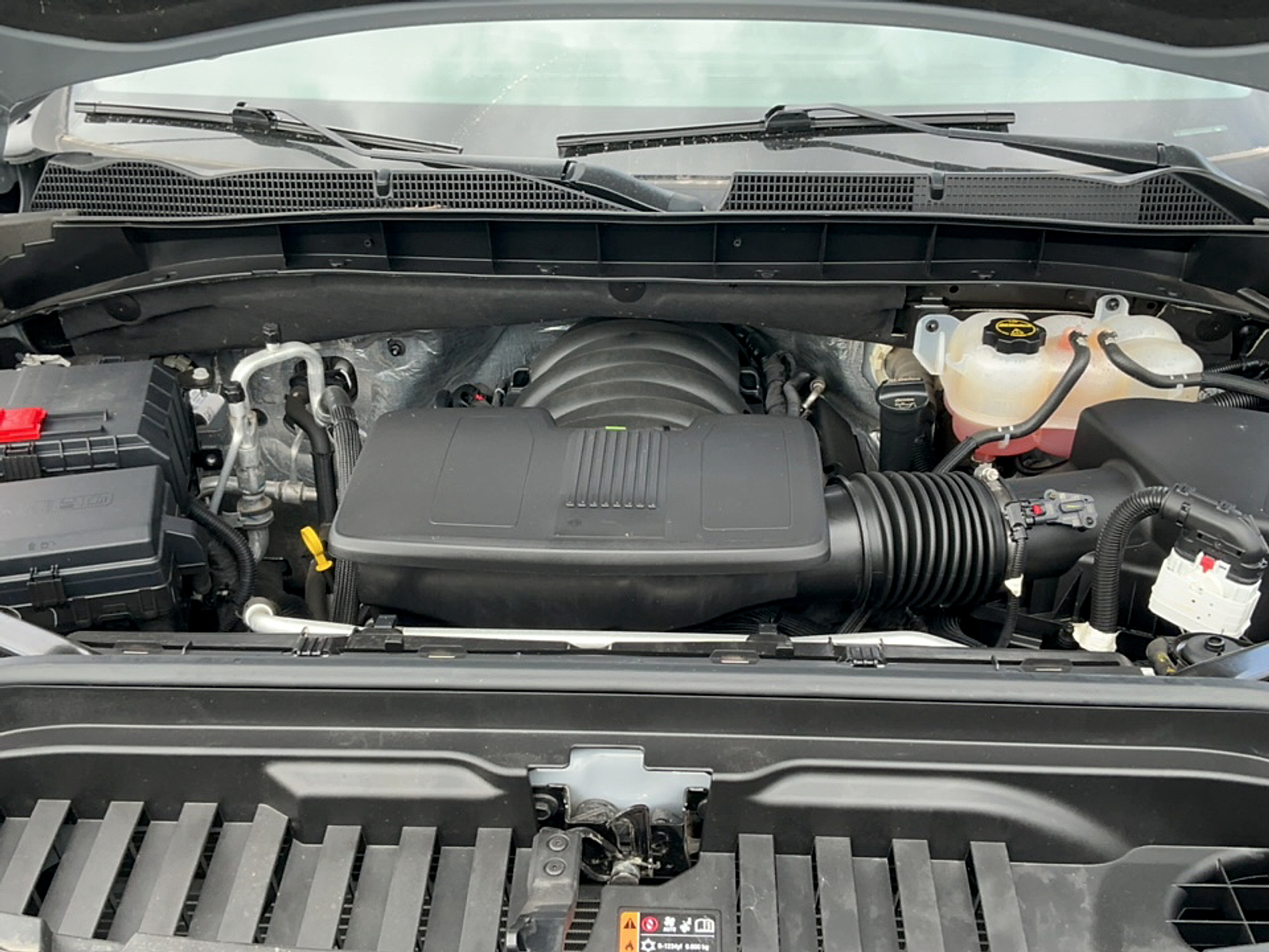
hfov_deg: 60.0
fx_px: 1100
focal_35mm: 30
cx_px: 634
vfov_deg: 46.8
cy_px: 476
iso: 32
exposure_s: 1/120
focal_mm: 3
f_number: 1.8
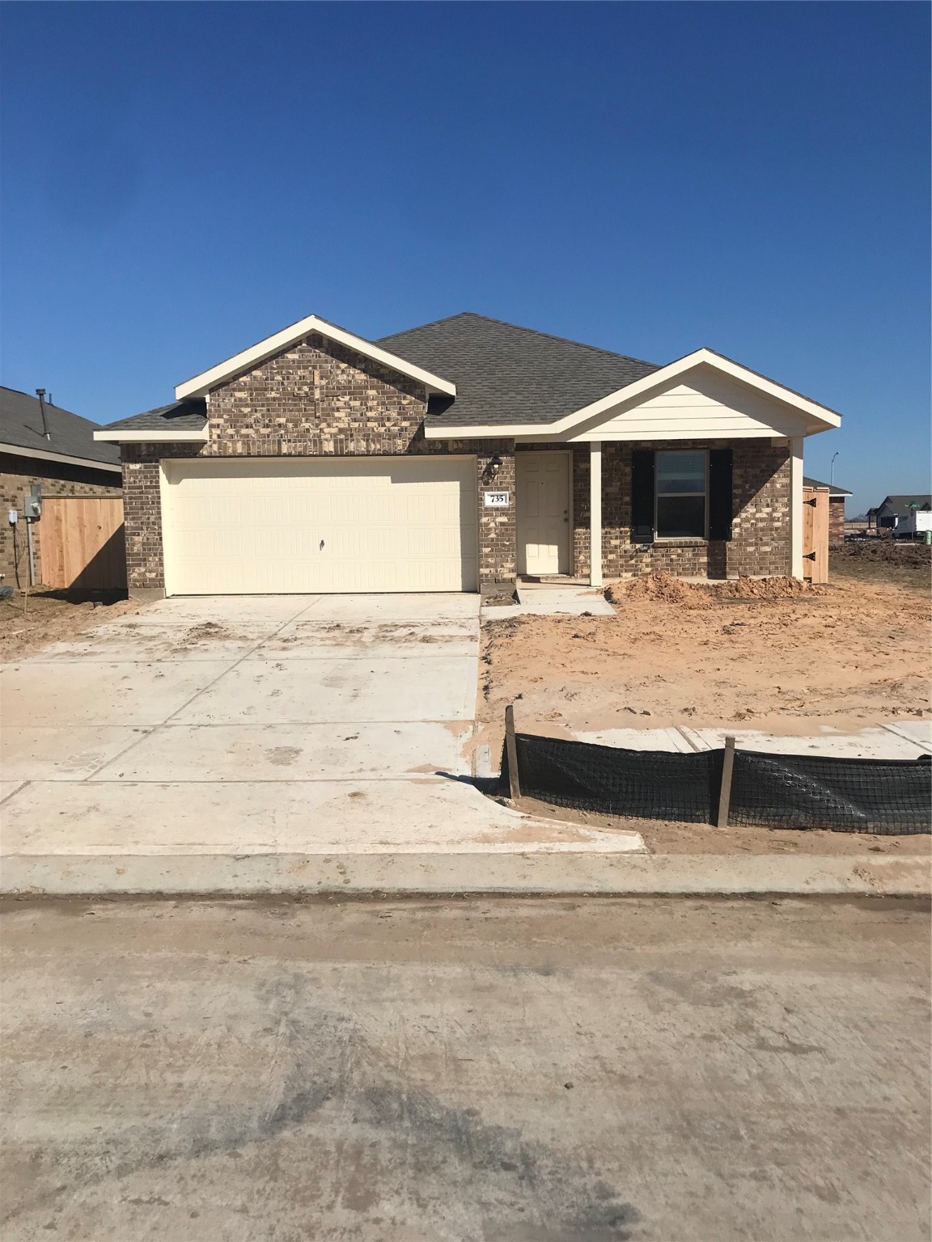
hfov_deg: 49.7
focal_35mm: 28
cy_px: 621
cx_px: 466
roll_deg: +2.4
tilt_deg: -5.5
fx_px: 1005
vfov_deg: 63.4
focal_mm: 3.99
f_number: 1.8
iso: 25
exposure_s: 1/6410
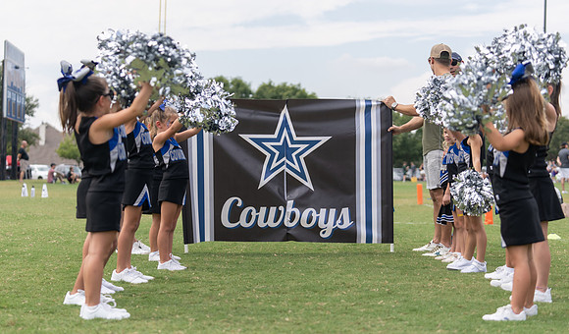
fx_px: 1209
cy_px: 175
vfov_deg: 15.7
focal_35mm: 79
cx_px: 299
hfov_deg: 26.5
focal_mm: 70
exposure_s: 1/1250
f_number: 2.8
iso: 125
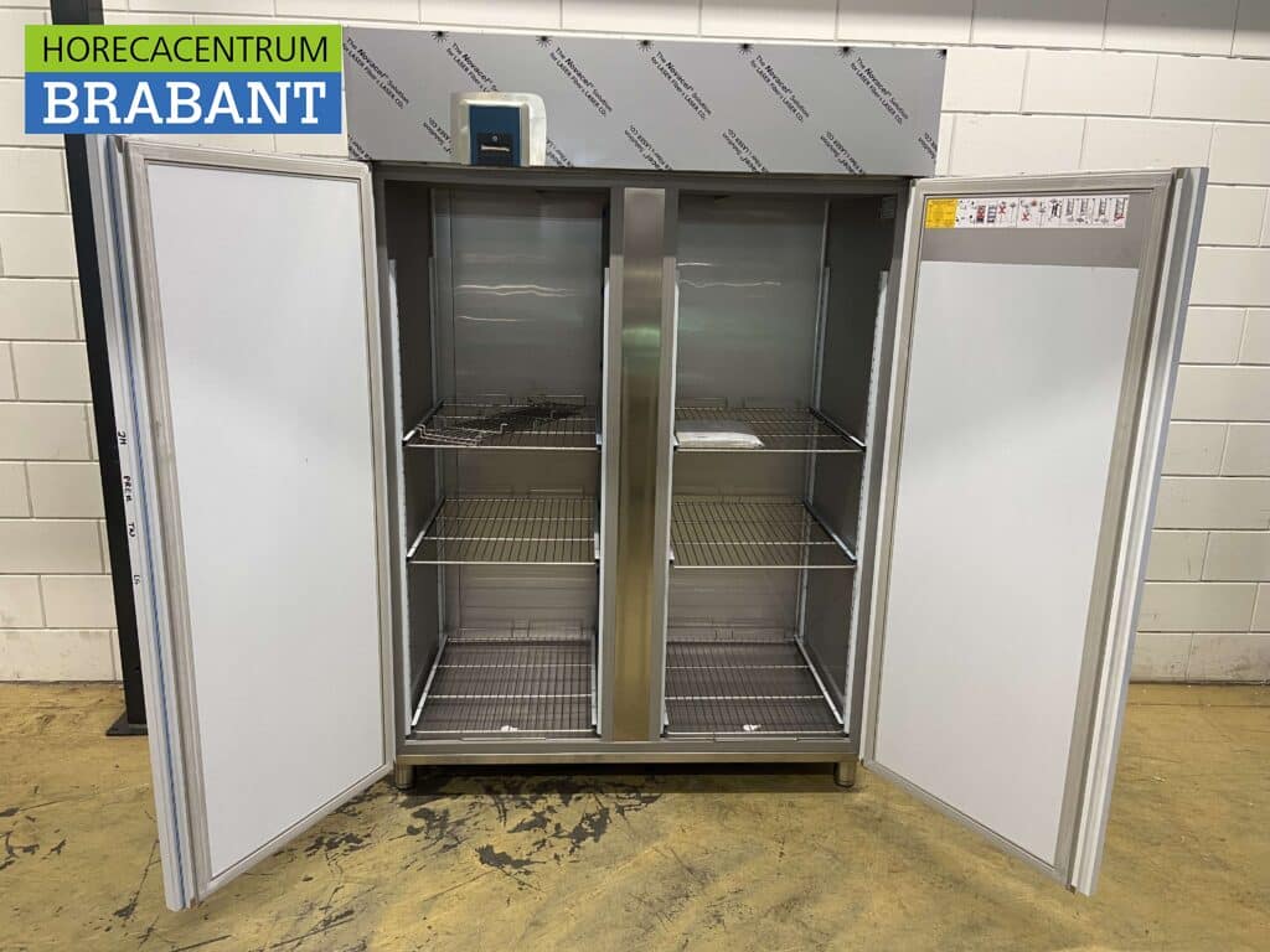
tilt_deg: -13.5
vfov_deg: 53.1
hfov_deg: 67.3
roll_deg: -2.5
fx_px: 954
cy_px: 476
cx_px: 635
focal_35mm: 26
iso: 200
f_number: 1.8
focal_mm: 4.25
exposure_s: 1/50
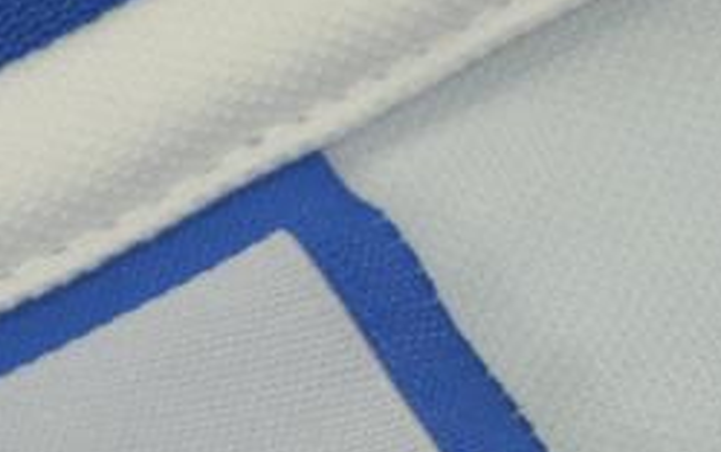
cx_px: 148
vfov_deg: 3.6
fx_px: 7161
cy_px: 707
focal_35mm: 364
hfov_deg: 5.8
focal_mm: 55
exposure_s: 1/80
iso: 200
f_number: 6.3
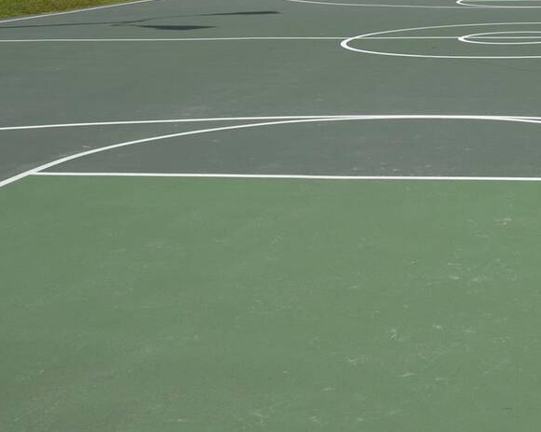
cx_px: 537
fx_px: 1121
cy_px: 130
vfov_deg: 21.7
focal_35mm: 70
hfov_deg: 25.8
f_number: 8
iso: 100
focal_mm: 24
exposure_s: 1/320
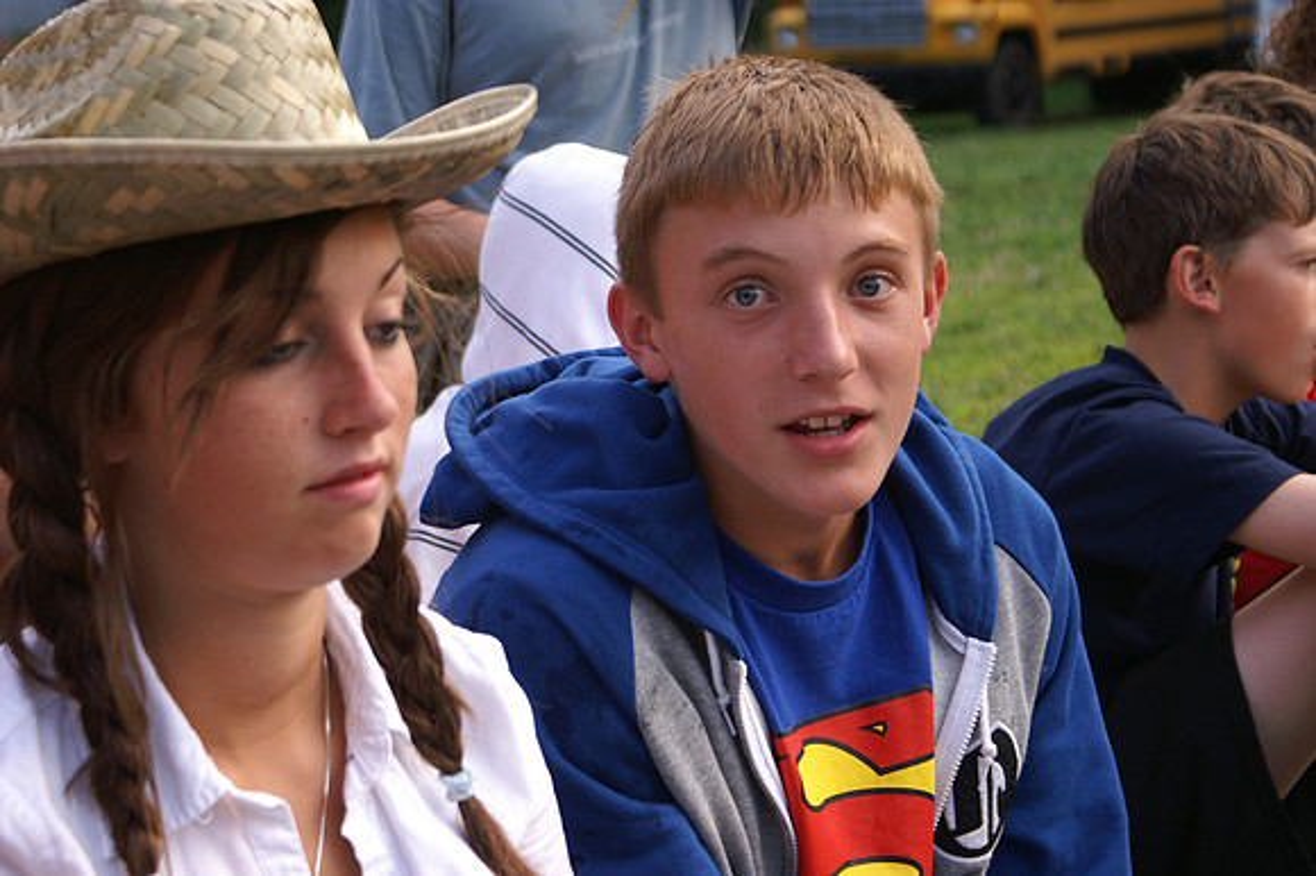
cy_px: 438
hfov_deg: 19.5
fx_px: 3836
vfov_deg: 13.0
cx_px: 658
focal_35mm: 105
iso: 250
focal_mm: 70
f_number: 5.6
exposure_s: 1/160
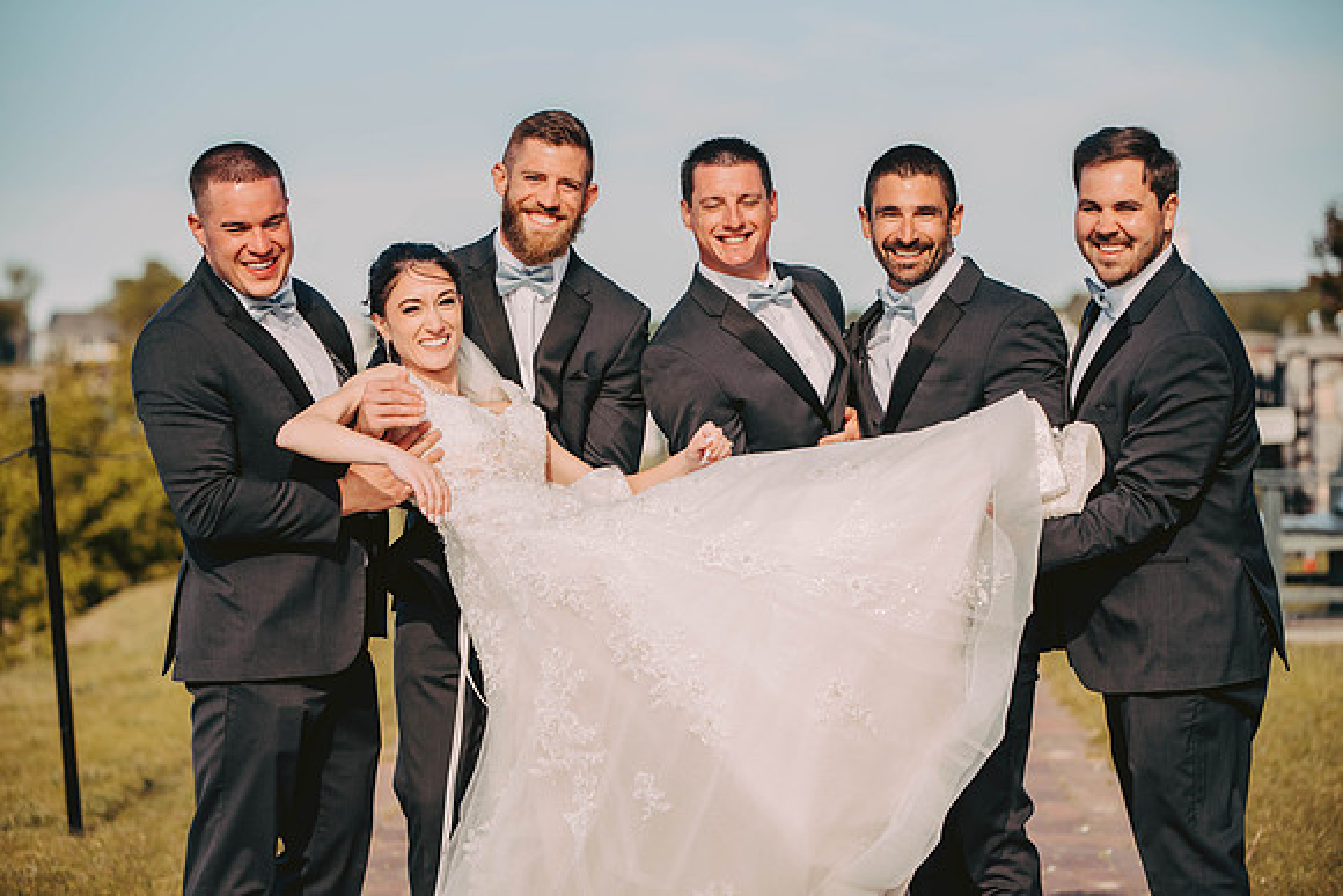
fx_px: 3806
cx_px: 672
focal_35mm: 102
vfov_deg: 13.4
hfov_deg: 20.0
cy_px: 448
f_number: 2.8
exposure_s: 1/4000
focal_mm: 102
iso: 500
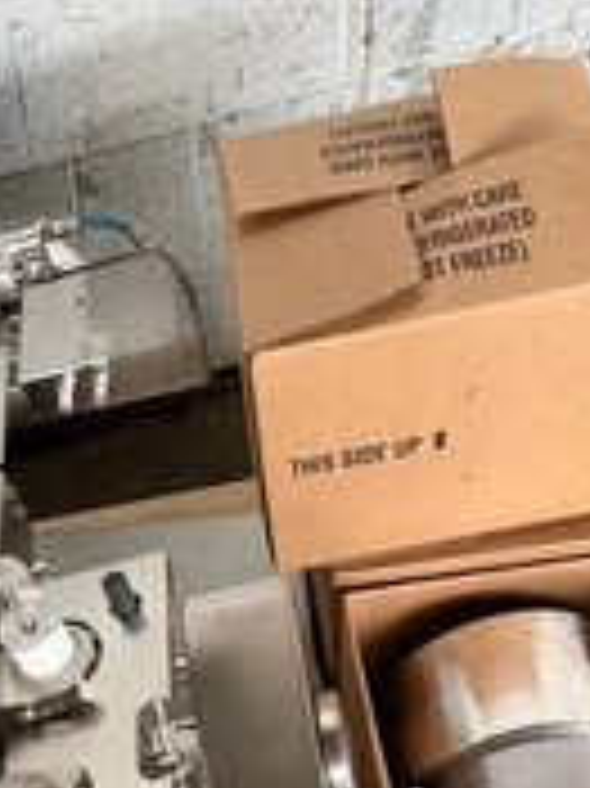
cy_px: 824
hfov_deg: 26.1
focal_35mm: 55
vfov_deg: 31.7
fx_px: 1251
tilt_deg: -57.7
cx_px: 126
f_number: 1.78
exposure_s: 1/60
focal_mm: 6.76
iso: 800
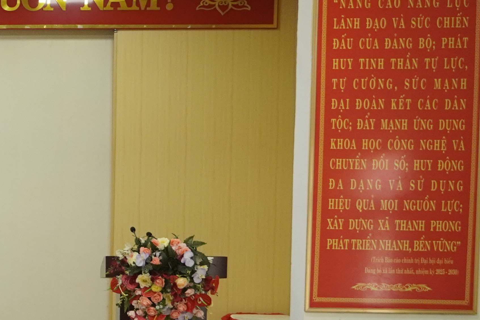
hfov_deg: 18.4
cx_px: -280
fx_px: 1280
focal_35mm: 96
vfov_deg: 14.0
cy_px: 333
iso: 1000
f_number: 4
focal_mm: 18
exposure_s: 1/160
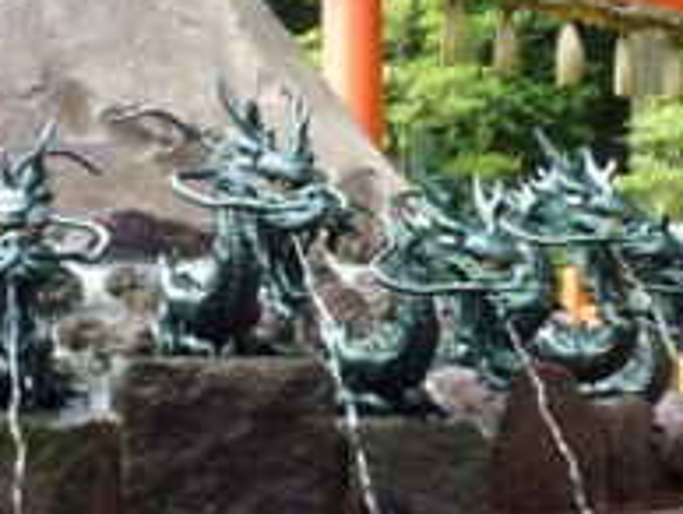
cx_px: 176
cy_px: 380
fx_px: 1146
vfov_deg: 25.0
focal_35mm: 58
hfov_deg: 32.6
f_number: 3.3
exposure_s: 1/250
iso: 400
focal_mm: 4.3
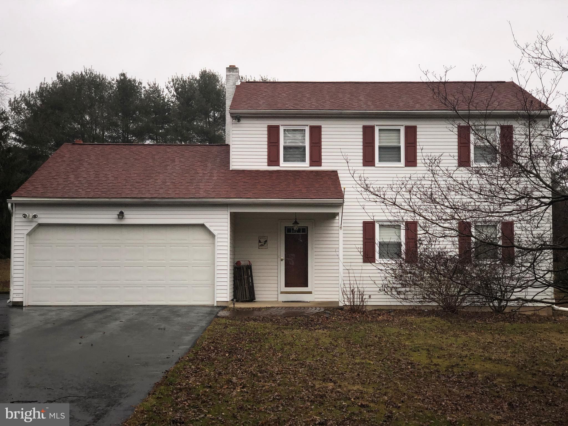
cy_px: 213
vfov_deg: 28.0
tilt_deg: +3.5
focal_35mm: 52
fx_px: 853
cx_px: 284
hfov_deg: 36.8
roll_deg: +0.2
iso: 25
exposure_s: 1/120
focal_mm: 6
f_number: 2.4
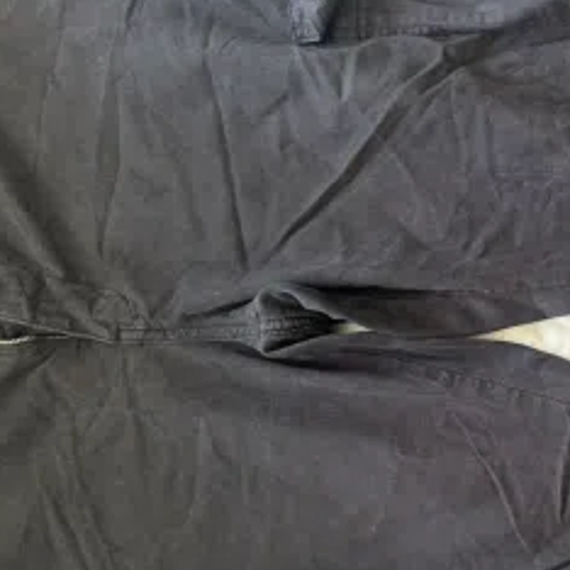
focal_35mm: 58
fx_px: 1081
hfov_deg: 27.6
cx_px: 592
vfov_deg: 29.5
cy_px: 329
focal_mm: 6.86
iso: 250
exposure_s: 1/90
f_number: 1.78
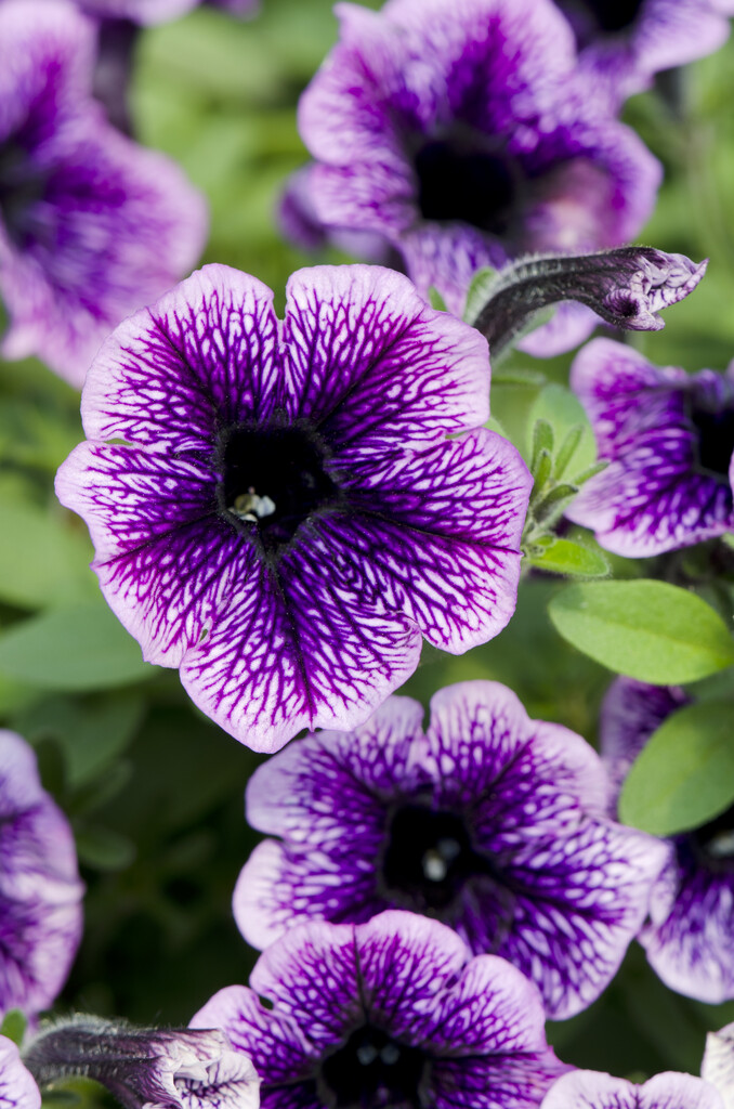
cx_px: 367
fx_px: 3918
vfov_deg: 16.1
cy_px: 554
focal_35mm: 128
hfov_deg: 10.7
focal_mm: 85
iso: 100
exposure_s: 1/80
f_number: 8
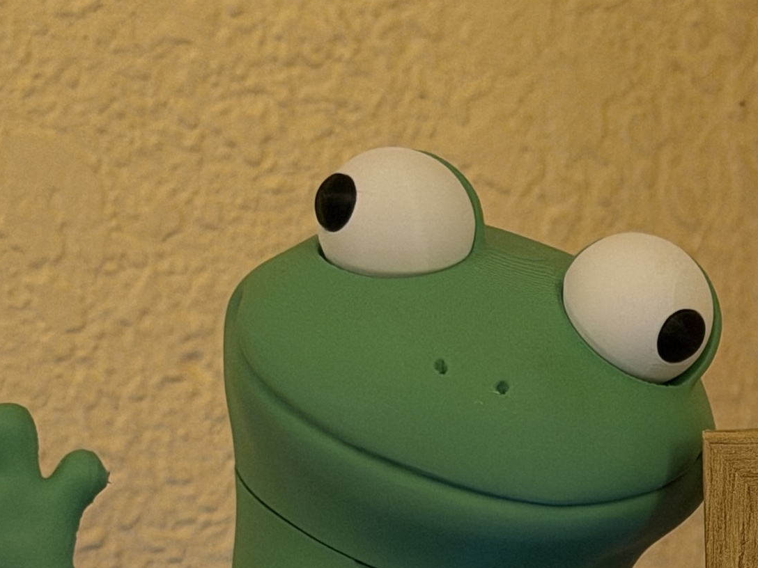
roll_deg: +0.4
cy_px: 788
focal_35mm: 160
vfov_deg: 9.1
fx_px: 3504
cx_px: 1061
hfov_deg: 11.9
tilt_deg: -4.6
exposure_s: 1/40
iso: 200
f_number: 1.78
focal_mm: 6.76
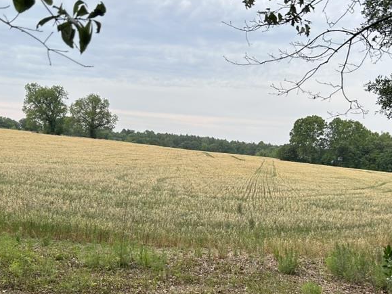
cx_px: 192
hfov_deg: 41.2
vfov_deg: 31.2
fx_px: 521
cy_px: 200
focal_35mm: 46
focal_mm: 5.7
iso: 50
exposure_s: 1/859
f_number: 1.5
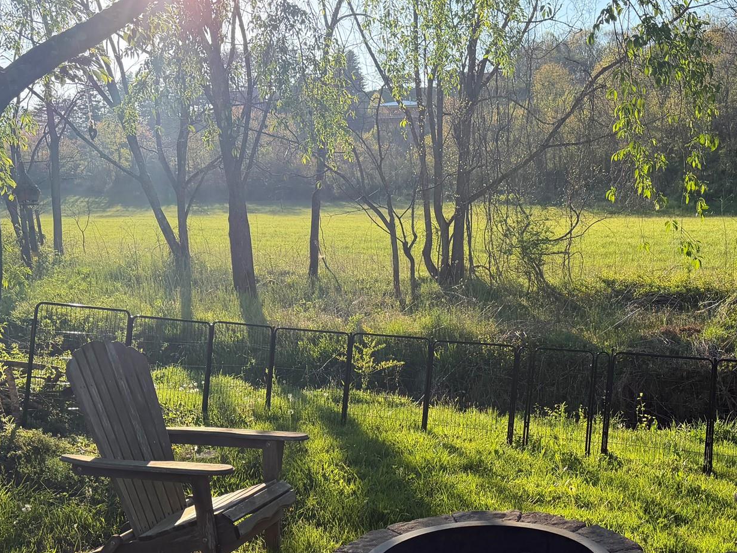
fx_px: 852
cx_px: 498
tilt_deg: -11.3
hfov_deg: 46.0
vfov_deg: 35.7
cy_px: 363
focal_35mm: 40
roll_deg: +1.4
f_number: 1.78
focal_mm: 6.76
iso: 100
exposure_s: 1/1727
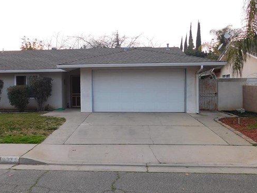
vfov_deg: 36.8
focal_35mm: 39
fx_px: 290
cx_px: 94
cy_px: 98
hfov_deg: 47.4
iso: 125
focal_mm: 5.3
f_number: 3.2
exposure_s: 1/100
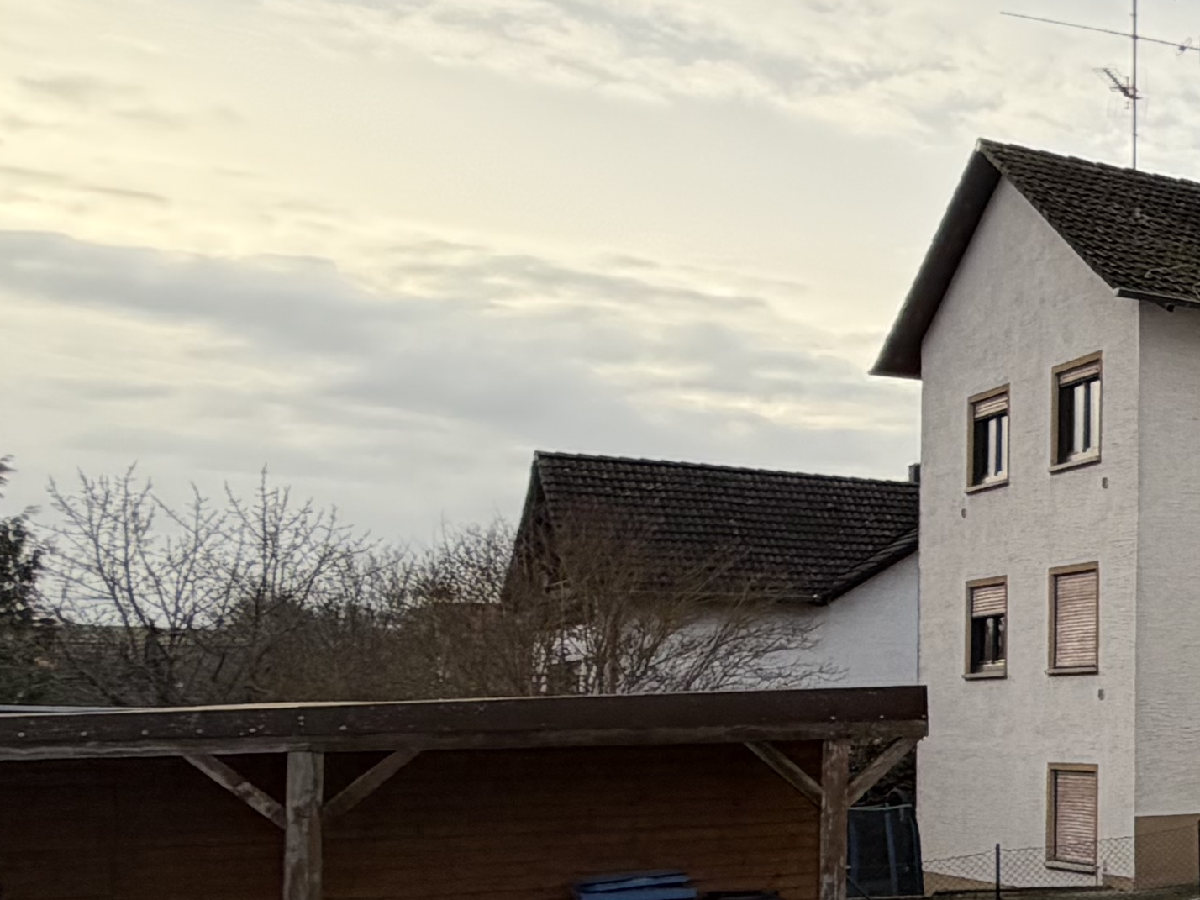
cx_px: 2086
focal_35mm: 56
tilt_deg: +0.9
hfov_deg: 22.5
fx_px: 1941
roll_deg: +0.4
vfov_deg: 25.9
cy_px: 646
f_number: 2.2
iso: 40
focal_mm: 2.22
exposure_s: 1/531
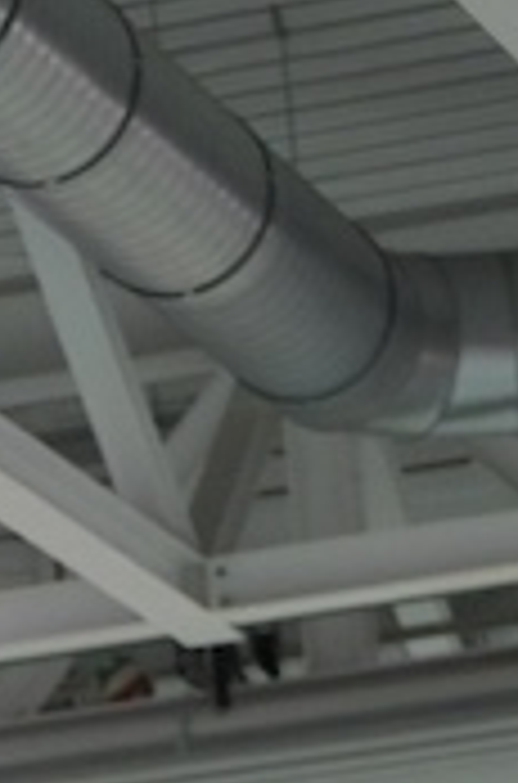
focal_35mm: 413
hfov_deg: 3.3
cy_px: 1863
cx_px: -867
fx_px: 8967
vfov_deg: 4.9
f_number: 2.8
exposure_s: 1/1000
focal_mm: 70
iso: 4000
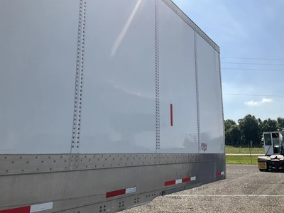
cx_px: 142
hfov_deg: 61.7
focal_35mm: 29
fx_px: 238
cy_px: 106
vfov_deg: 48.2
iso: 25
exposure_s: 1/1912
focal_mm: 3
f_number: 1.8
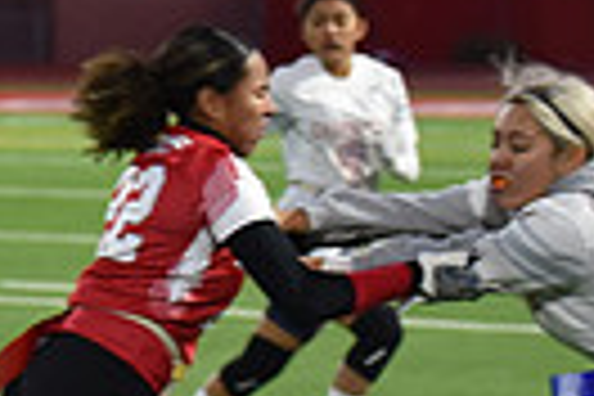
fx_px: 5676
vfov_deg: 4.0
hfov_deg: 5.9
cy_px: 263
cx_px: -360
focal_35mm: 344
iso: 2200
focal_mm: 78
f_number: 2.8
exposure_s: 1/500
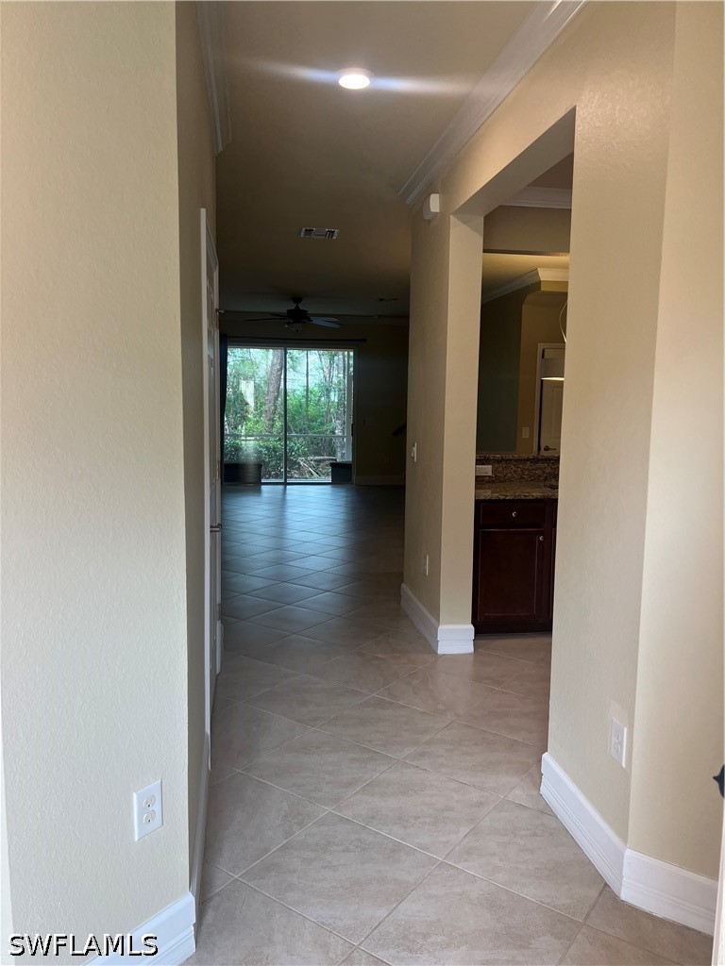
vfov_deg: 67.3
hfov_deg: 53.1
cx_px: 362
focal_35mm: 26
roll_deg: +0.1
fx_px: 726
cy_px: 483
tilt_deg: -3.7
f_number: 1.5
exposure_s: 1/120
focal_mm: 5.7
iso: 50
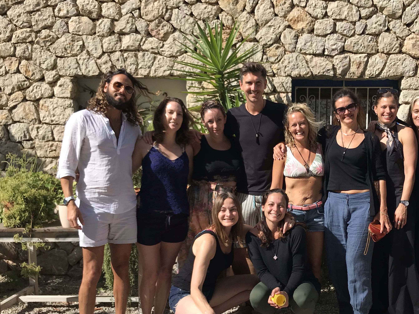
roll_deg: -0.6
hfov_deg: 44.2
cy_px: 200
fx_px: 508
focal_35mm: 42
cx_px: 275
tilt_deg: -4.3
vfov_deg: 34.1
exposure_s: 1/1996
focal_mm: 3.99
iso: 20
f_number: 1.8
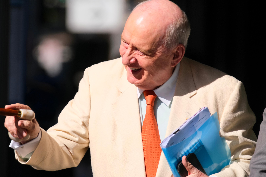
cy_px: 90
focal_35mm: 868
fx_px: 6413
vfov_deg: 1.6
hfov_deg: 2.4
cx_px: 118
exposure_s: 1/850
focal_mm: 400
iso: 320
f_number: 6.3
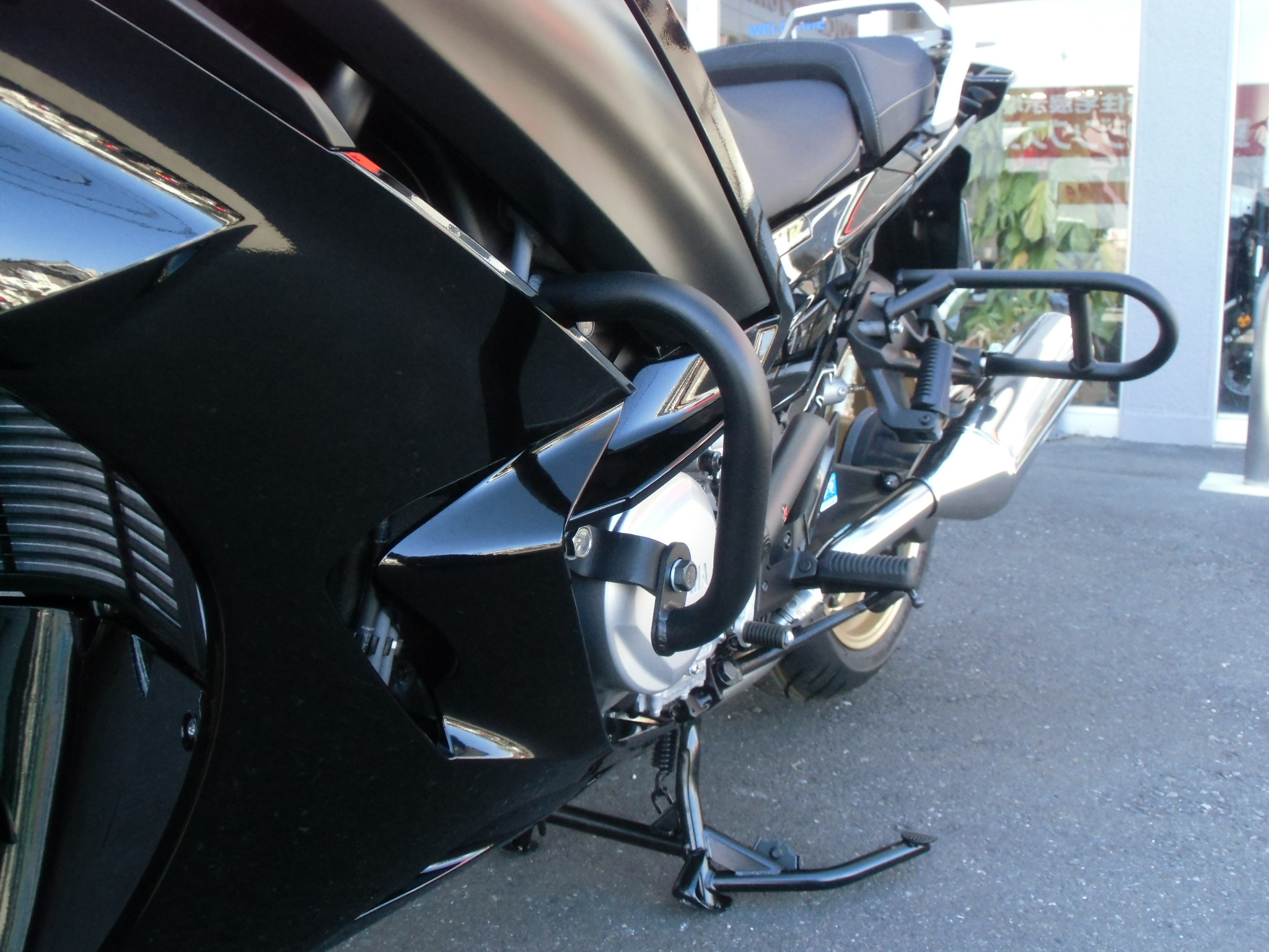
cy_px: 476
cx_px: 634
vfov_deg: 42.9
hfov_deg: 55.4
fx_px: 1210
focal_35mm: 33
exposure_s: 1/100
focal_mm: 5.93
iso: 400
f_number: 3.7
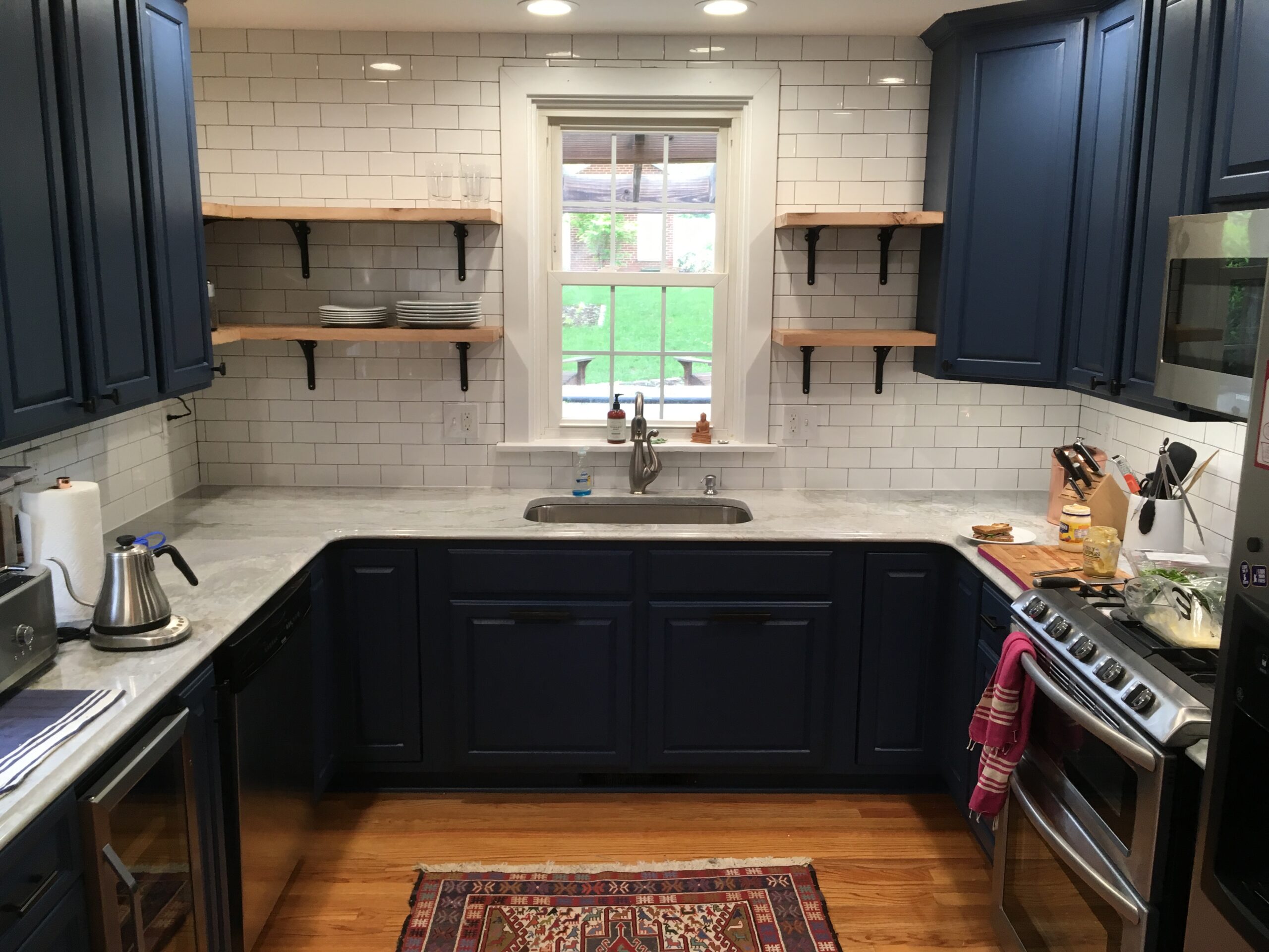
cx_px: 634
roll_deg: -1.0
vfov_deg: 48.2
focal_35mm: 29
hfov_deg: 61.7
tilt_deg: -9.6
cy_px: 476
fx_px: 1063
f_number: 2.2
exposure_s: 1/30
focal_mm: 4.15
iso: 50
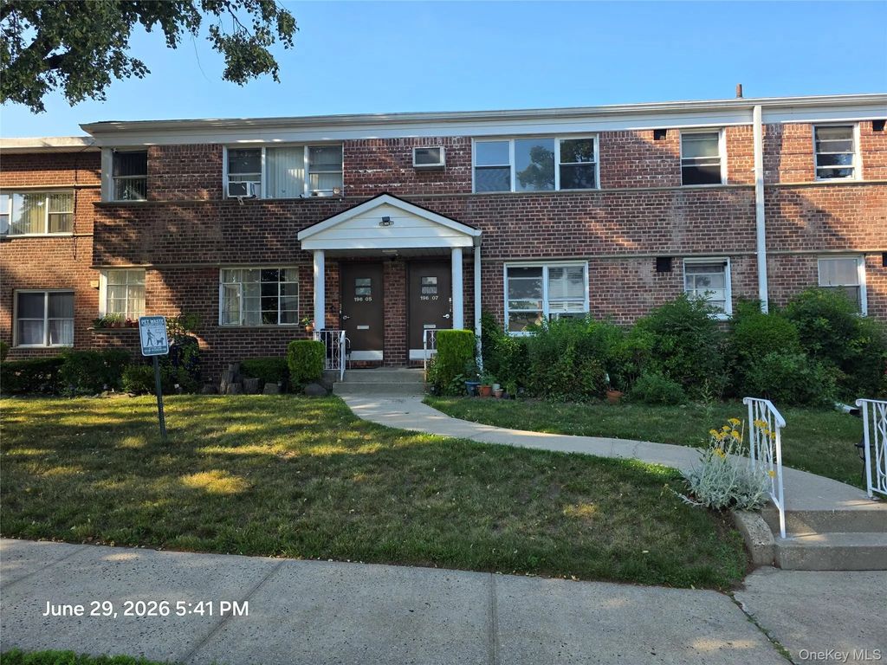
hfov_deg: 73.9
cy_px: 332
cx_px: 444
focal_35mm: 23
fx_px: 589
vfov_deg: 58.9
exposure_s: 1/1654
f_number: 1.7
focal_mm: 6.3
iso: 80
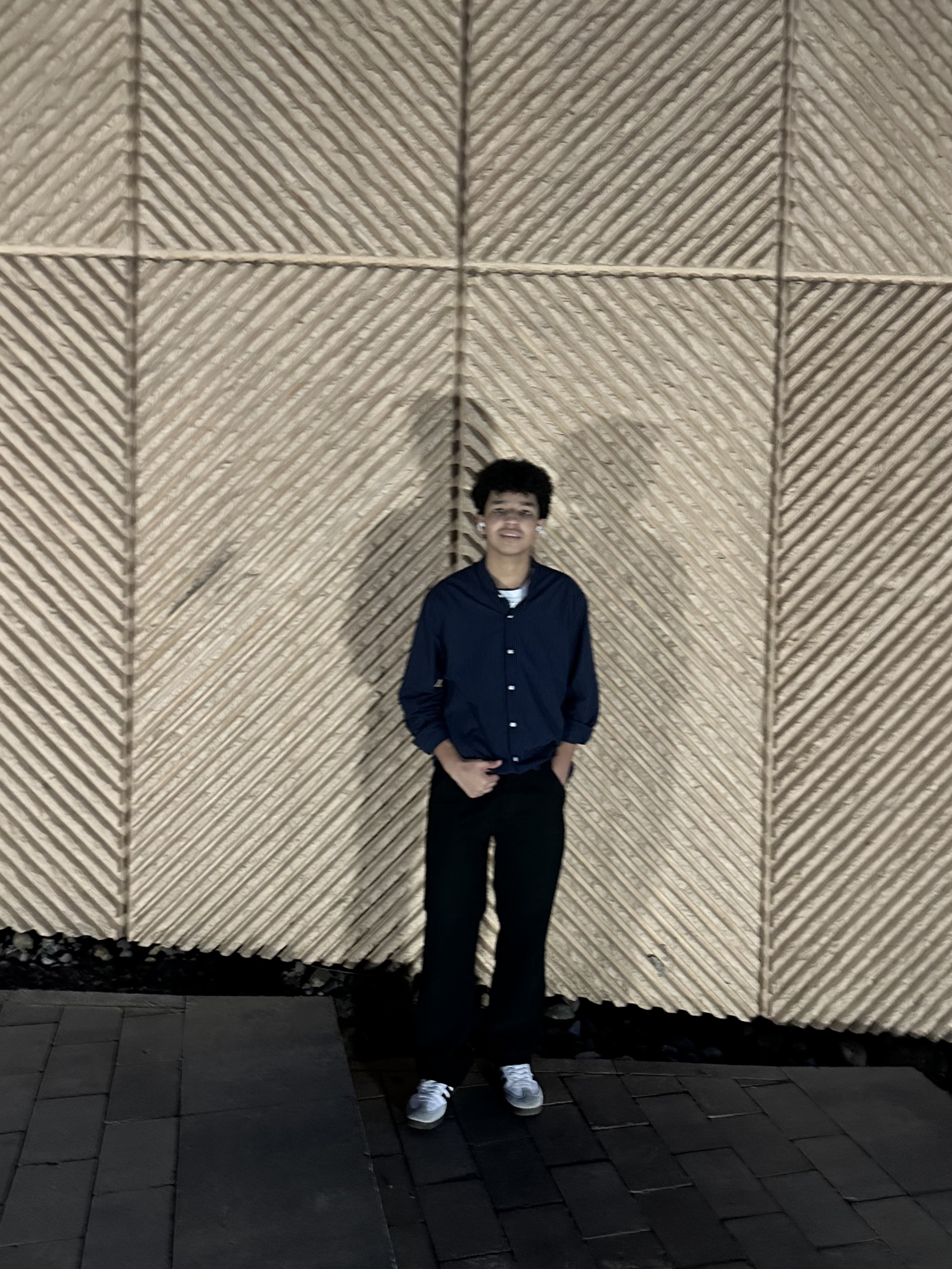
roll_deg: -2.8
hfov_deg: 56.8
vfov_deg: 71.6
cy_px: 634
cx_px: 476
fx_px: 880
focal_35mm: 24
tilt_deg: -5.9
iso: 1250
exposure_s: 1/30
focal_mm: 6.86
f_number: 1.78
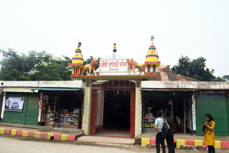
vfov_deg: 47.9
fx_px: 172
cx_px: 114
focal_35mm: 27
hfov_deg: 67.4
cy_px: 76
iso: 800
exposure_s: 1/800
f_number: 14
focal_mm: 18
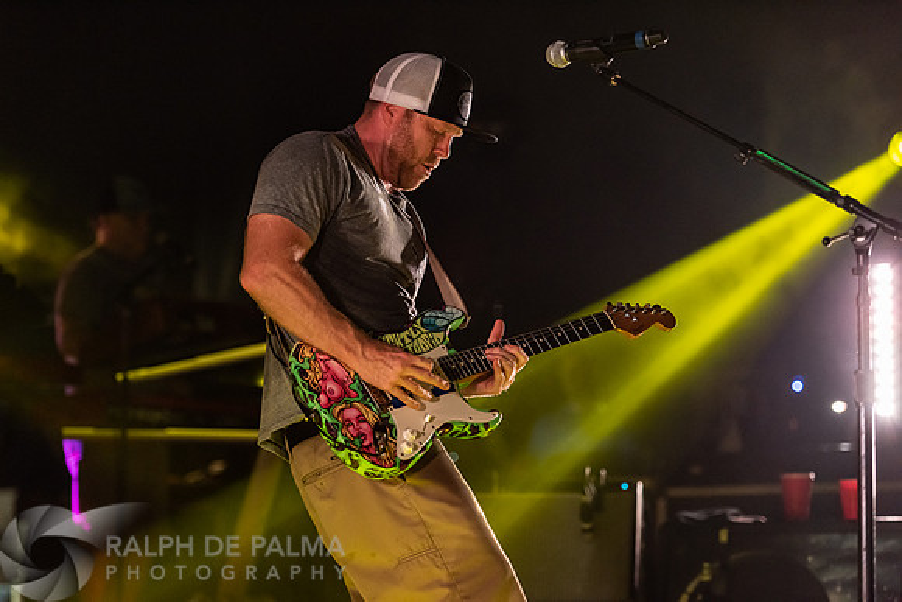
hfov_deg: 17.6
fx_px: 2907
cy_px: 301
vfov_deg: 11.8
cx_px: 451
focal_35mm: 116
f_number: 2.8
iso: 2000
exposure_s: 1/160
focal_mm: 116
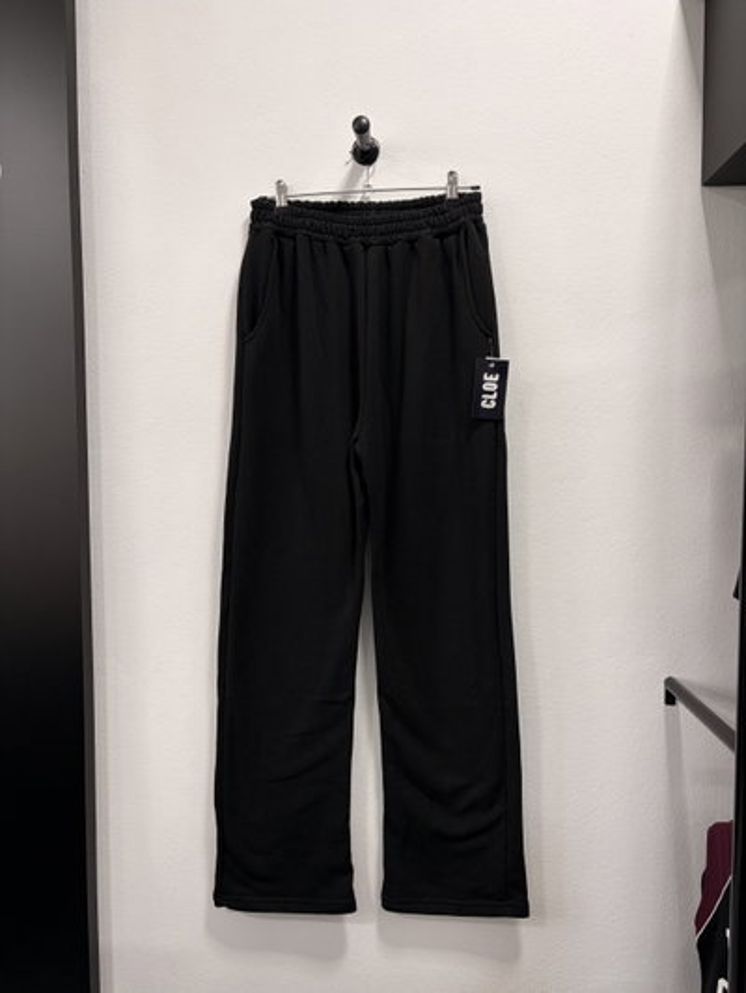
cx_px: 373
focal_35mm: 26
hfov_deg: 53.1
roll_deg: -0.2
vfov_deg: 67.3
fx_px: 747
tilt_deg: -3.8
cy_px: 496
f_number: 1.6
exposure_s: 1/50
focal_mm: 5.96
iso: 64
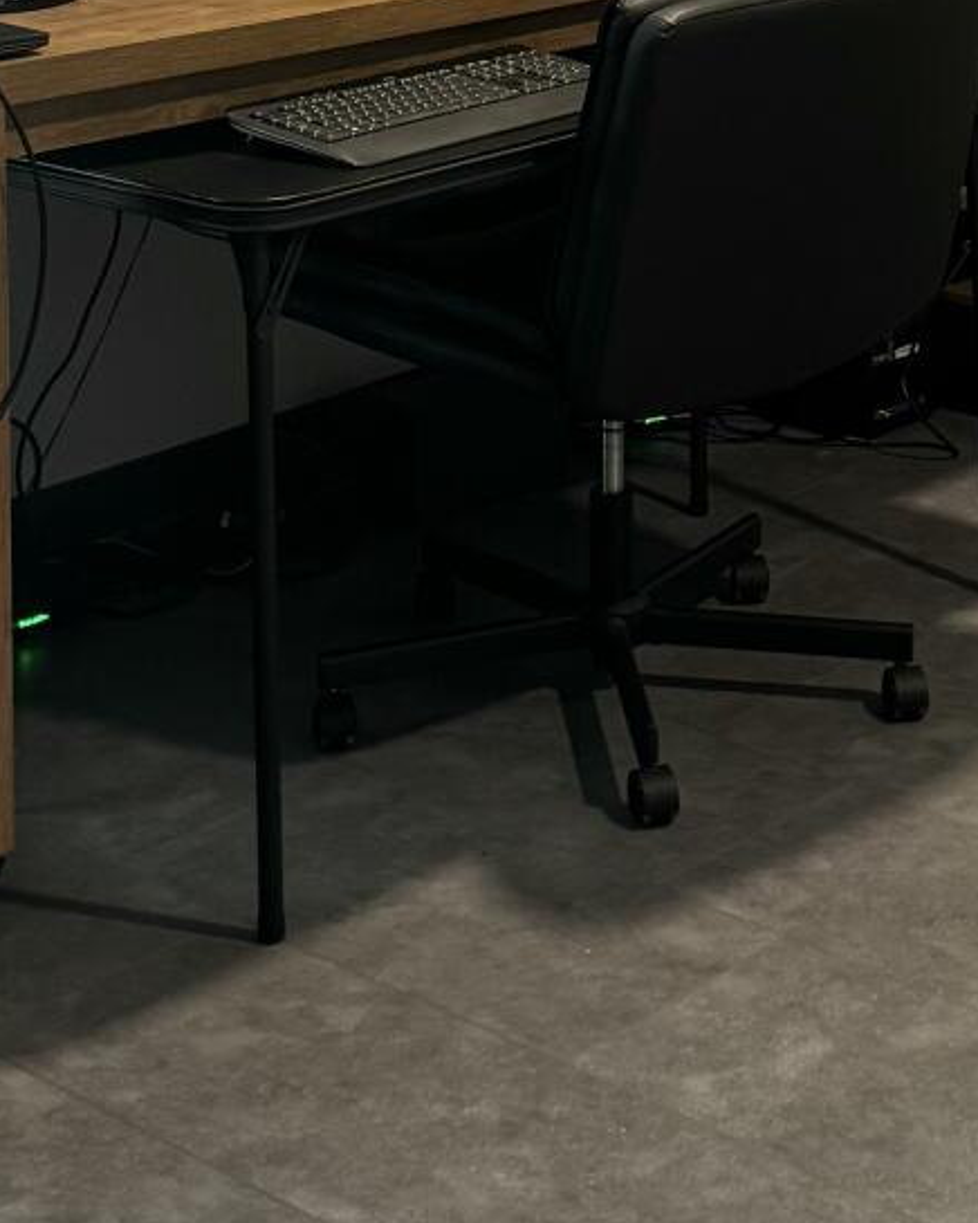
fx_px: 3112
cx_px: 693
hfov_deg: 17.8
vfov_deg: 21.2
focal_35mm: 86
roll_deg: +0.8
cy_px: -101
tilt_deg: -9.0
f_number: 1.78
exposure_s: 1/60
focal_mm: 6.76
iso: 320
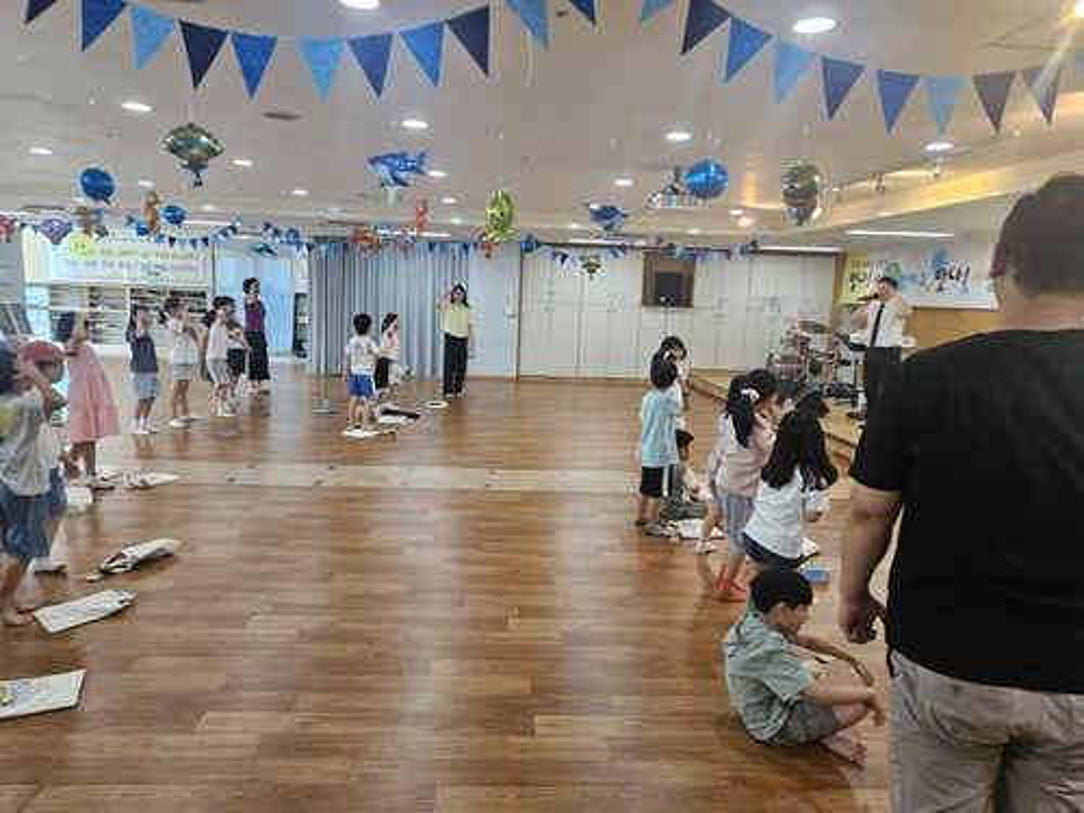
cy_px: 406
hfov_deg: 73.9
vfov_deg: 58.9
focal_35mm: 23
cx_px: 542
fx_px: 720
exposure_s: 1/120
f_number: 1.8
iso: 200
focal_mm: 5.4
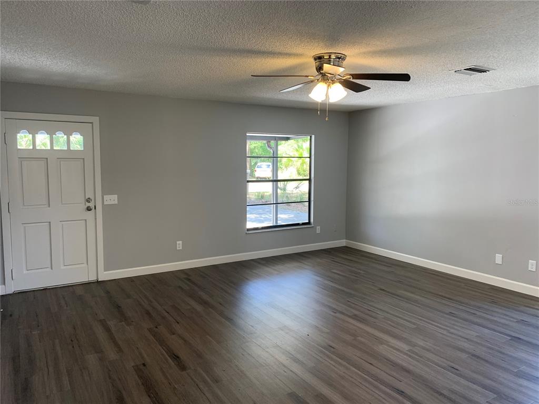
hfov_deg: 67.3
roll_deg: -0.3
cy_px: 202
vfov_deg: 53.1
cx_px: 270
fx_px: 405
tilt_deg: -6.3
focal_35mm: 26
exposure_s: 1/60
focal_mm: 4.25
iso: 80
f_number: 1.8
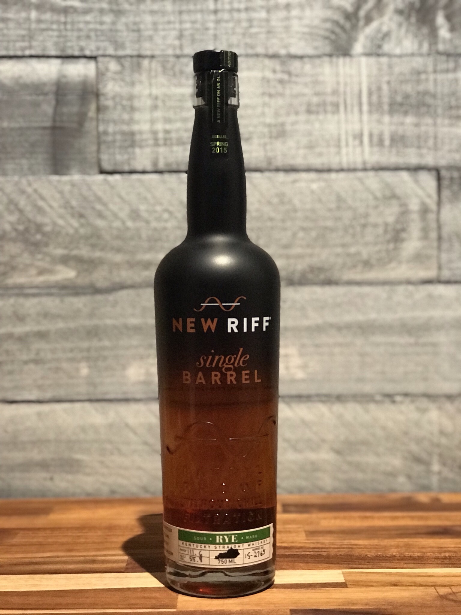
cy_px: 308
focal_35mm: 57
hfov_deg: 25.7
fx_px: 1012
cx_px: 230
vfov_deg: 33.8
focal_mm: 6.6
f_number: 2.8
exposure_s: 1/60
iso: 640
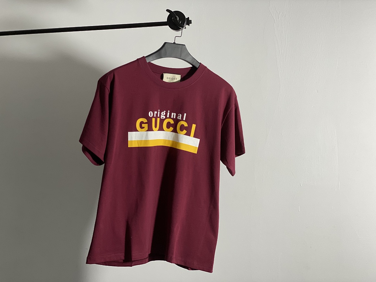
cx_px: 188
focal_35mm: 52
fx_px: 565
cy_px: 141
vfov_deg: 28.0
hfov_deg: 36.8
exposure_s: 1/122
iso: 80
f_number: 2
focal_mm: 6
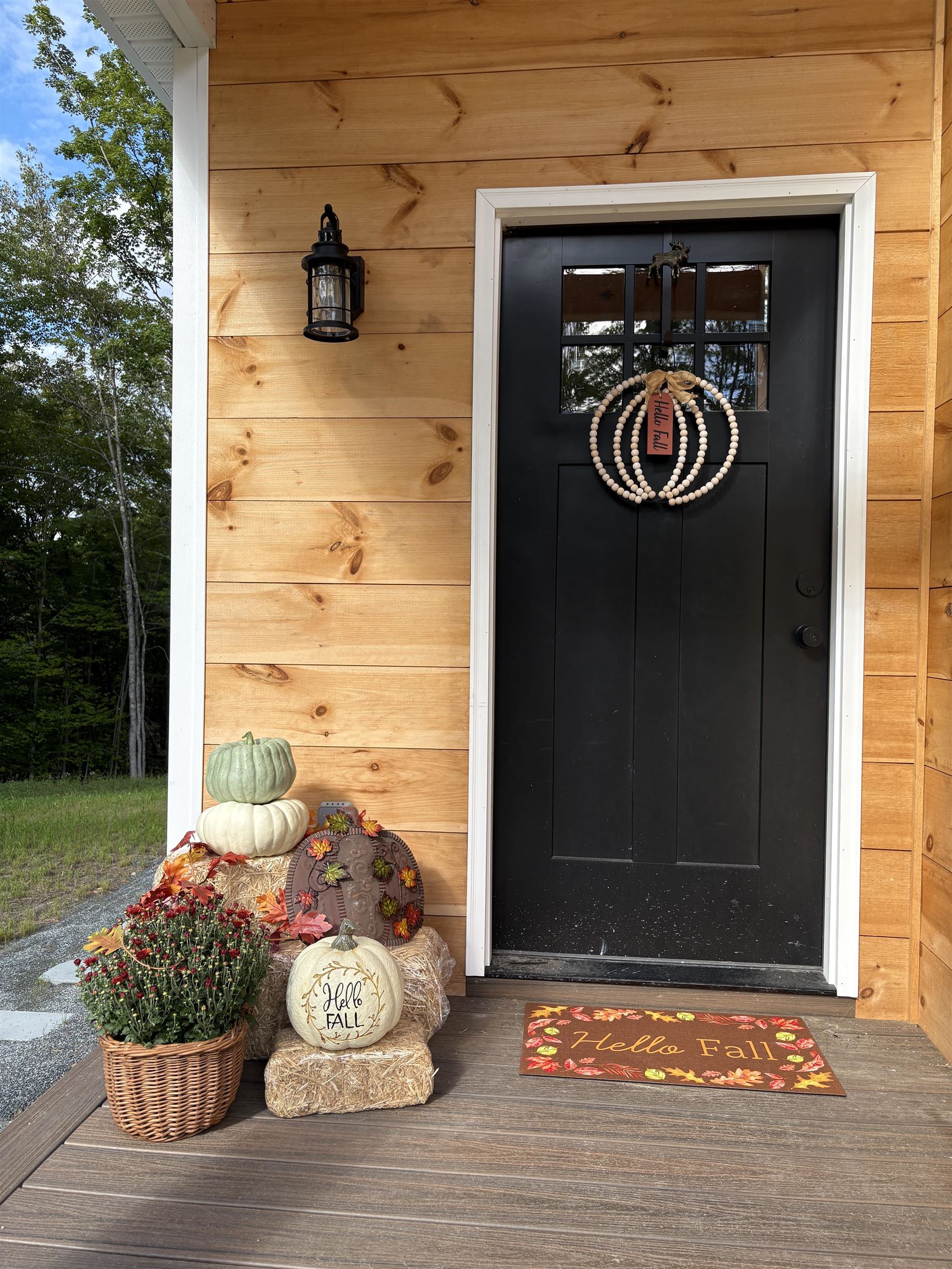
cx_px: 476
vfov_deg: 67.3
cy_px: 634
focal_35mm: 26
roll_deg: -1.1
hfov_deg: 53.1
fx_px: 953
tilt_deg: -0.9
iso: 50
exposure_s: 1/1196
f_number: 1.6
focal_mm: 5.96
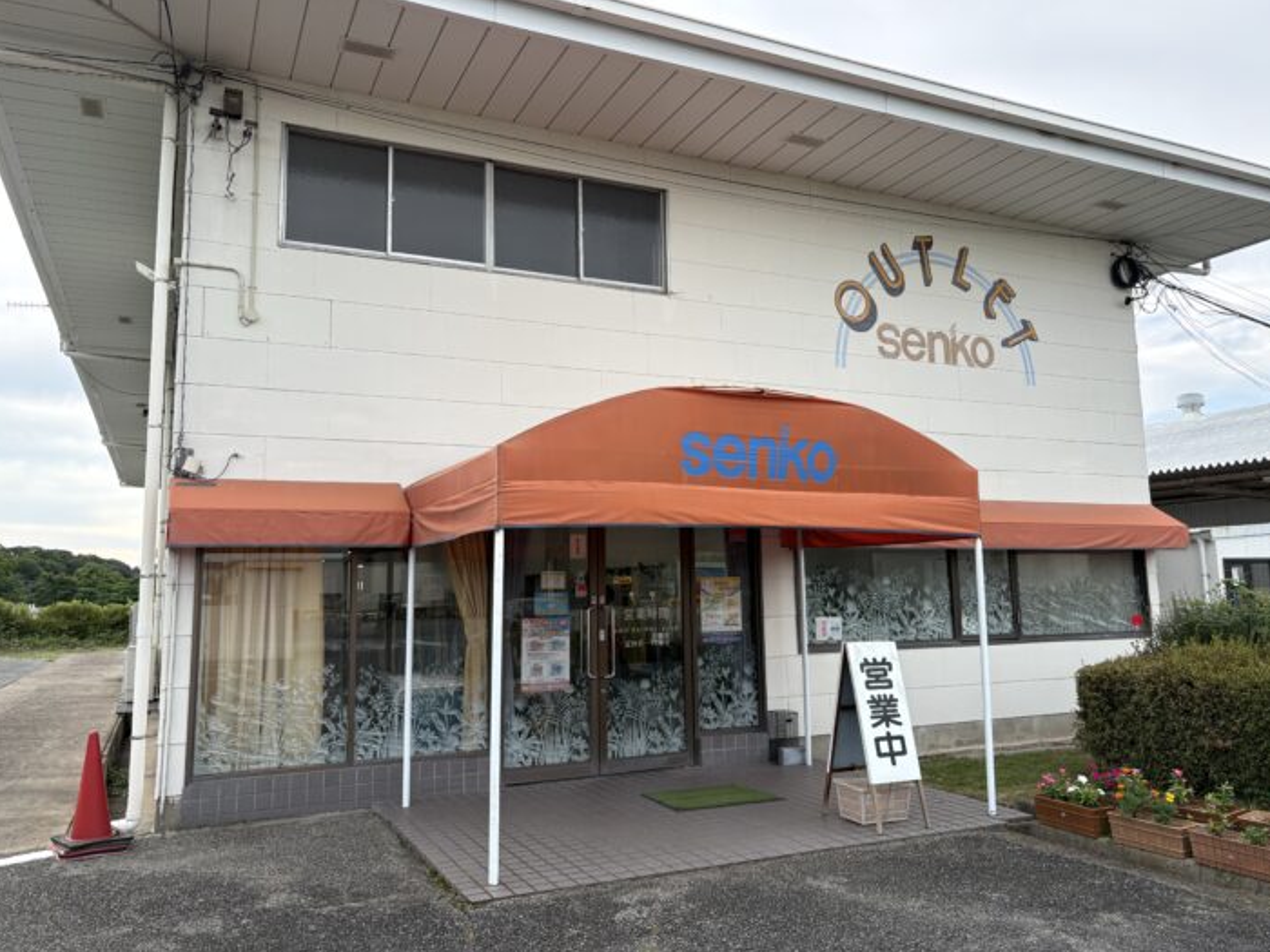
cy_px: 461
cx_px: 650
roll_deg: +1.7
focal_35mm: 27
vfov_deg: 51.3
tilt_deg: +7.7
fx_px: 991
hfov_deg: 65.3
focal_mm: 5.96
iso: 50
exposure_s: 1/1135
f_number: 1.6
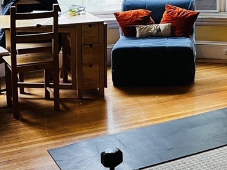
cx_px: 223
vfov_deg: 19.8
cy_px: -2
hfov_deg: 25.8
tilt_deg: -5.8
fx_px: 472
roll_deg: +0.6
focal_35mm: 72
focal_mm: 5.7
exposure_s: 1/60
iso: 250
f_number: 1.5
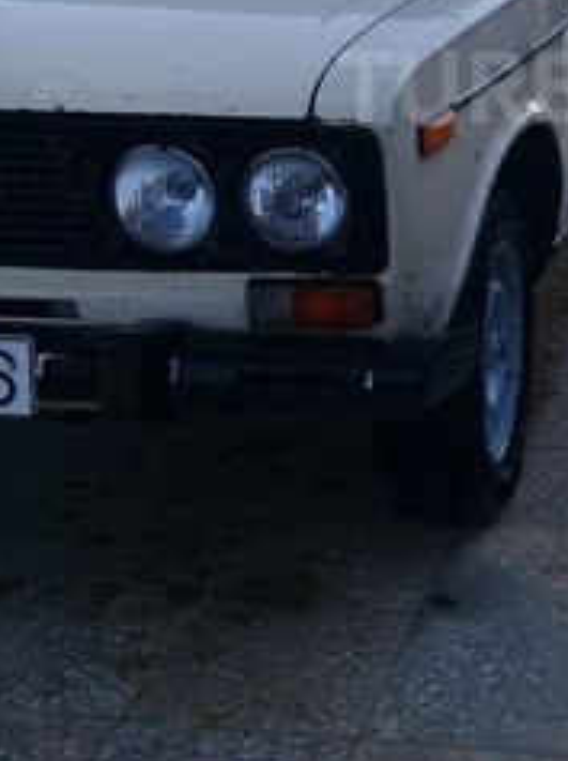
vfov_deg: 28.8
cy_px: 87
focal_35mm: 65
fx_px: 1426
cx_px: 584
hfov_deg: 21.6
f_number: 2.2
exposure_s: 1/656
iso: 50
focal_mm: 3.3
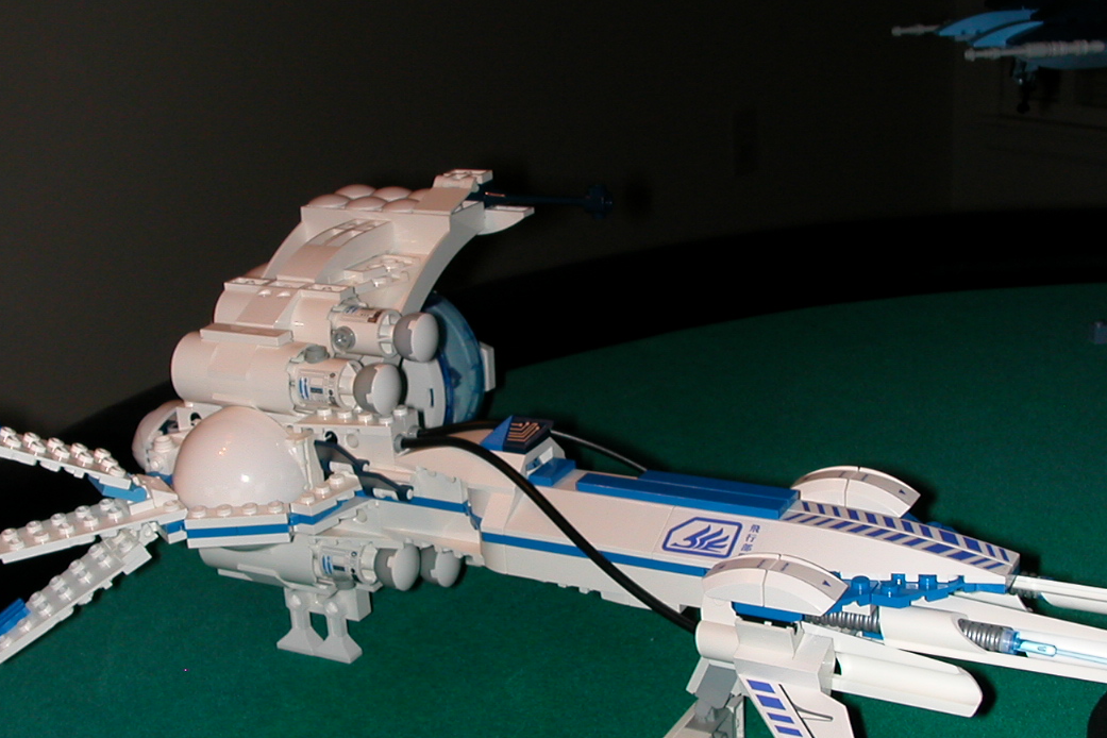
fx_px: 1691
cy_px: 474
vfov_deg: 24.5
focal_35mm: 55
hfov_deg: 36.2
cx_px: 544
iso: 100
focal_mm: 6.6
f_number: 4.8
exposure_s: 1/59.9
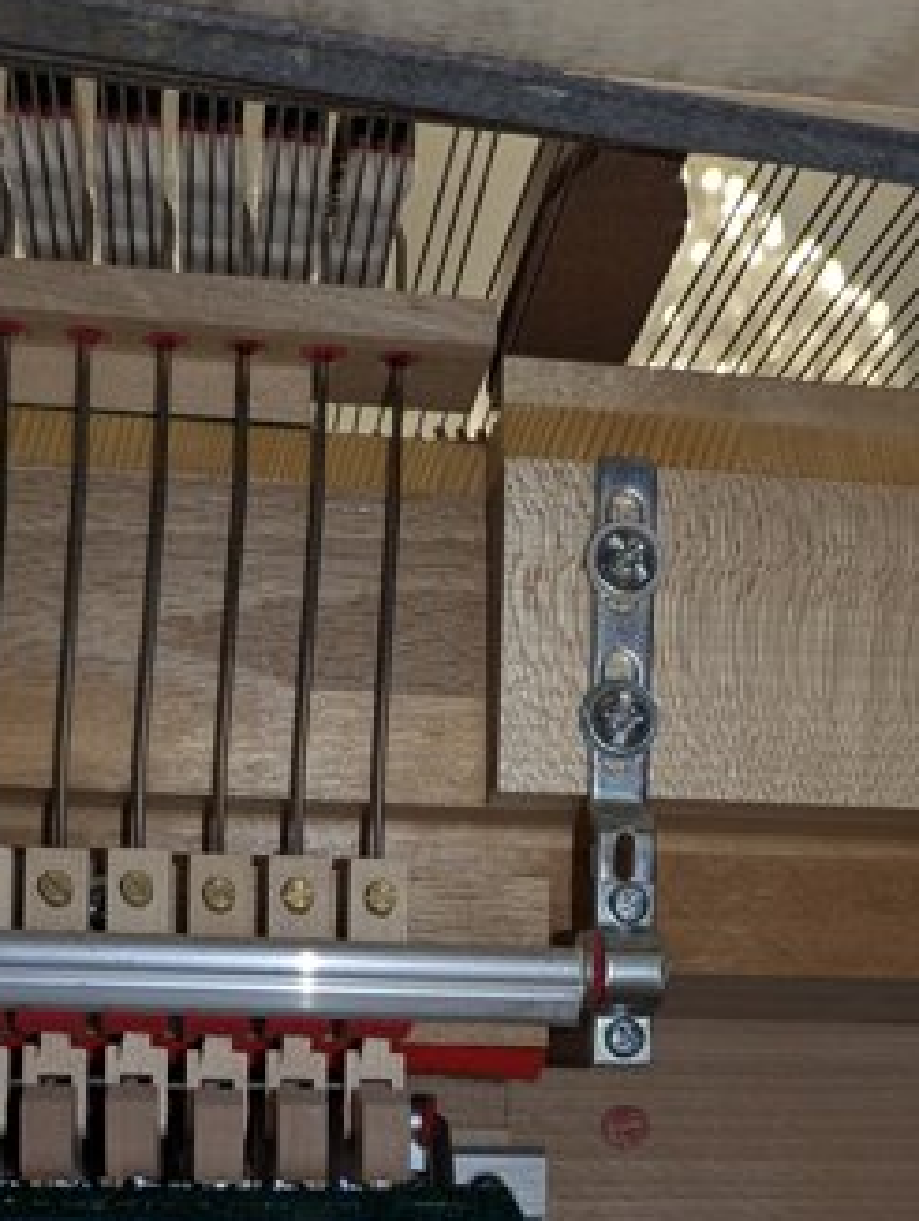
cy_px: 1199
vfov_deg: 32.3
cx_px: 499
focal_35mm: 55
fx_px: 1943
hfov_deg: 26.6
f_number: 1.89
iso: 84
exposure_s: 1/120
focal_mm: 5.43
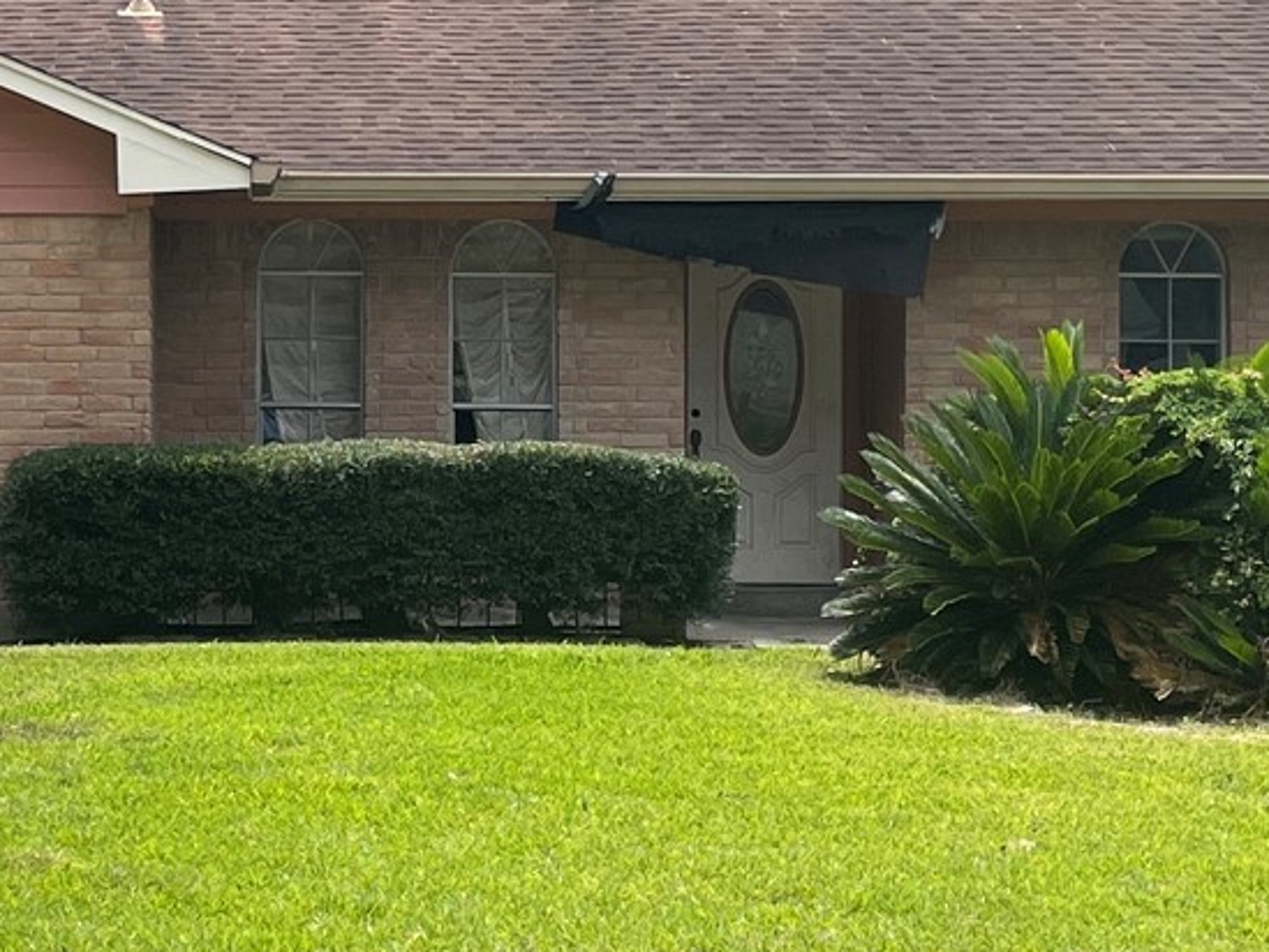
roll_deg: +0.0
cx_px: 194
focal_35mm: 97
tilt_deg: +2.3
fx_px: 3557
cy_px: 393
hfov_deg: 19.9
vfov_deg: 15.2
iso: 32
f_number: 1.6
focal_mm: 4.2
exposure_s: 1/3040
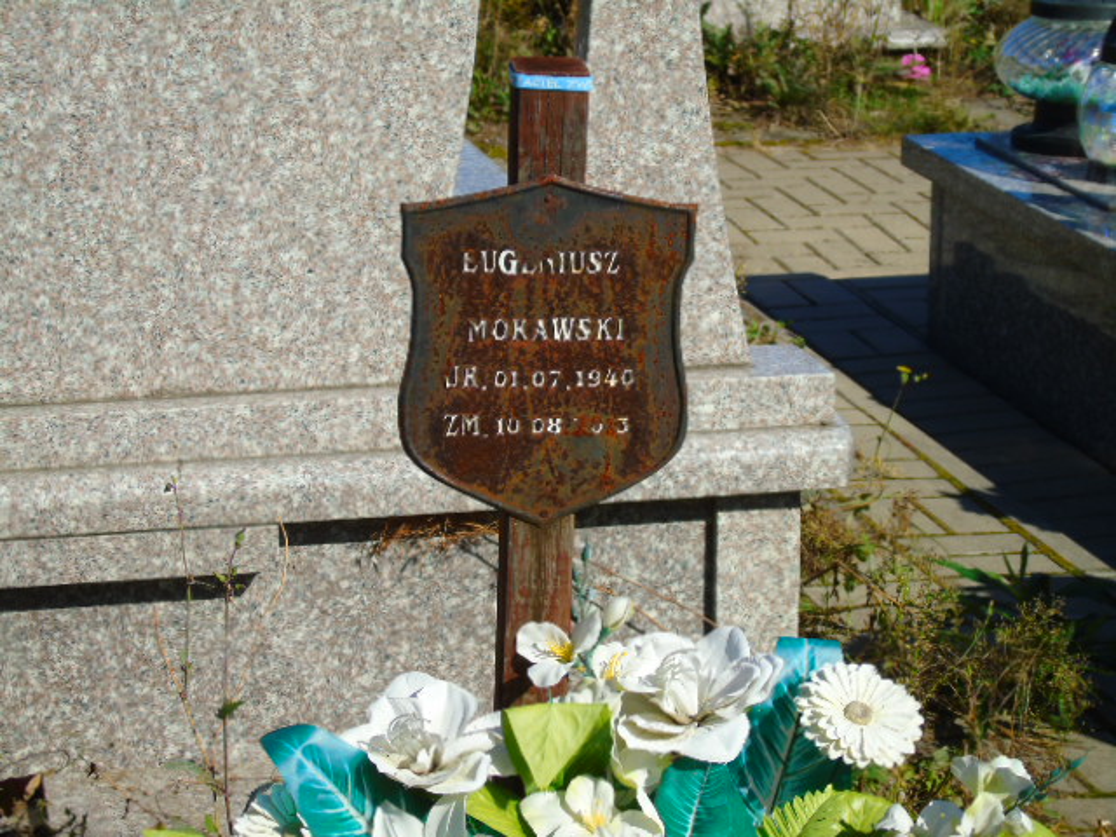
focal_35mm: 108
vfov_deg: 13.7
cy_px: 418
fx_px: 3482
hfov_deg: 18.2
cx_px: 558
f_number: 4.4
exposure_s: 1/800
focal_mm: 19
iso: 80
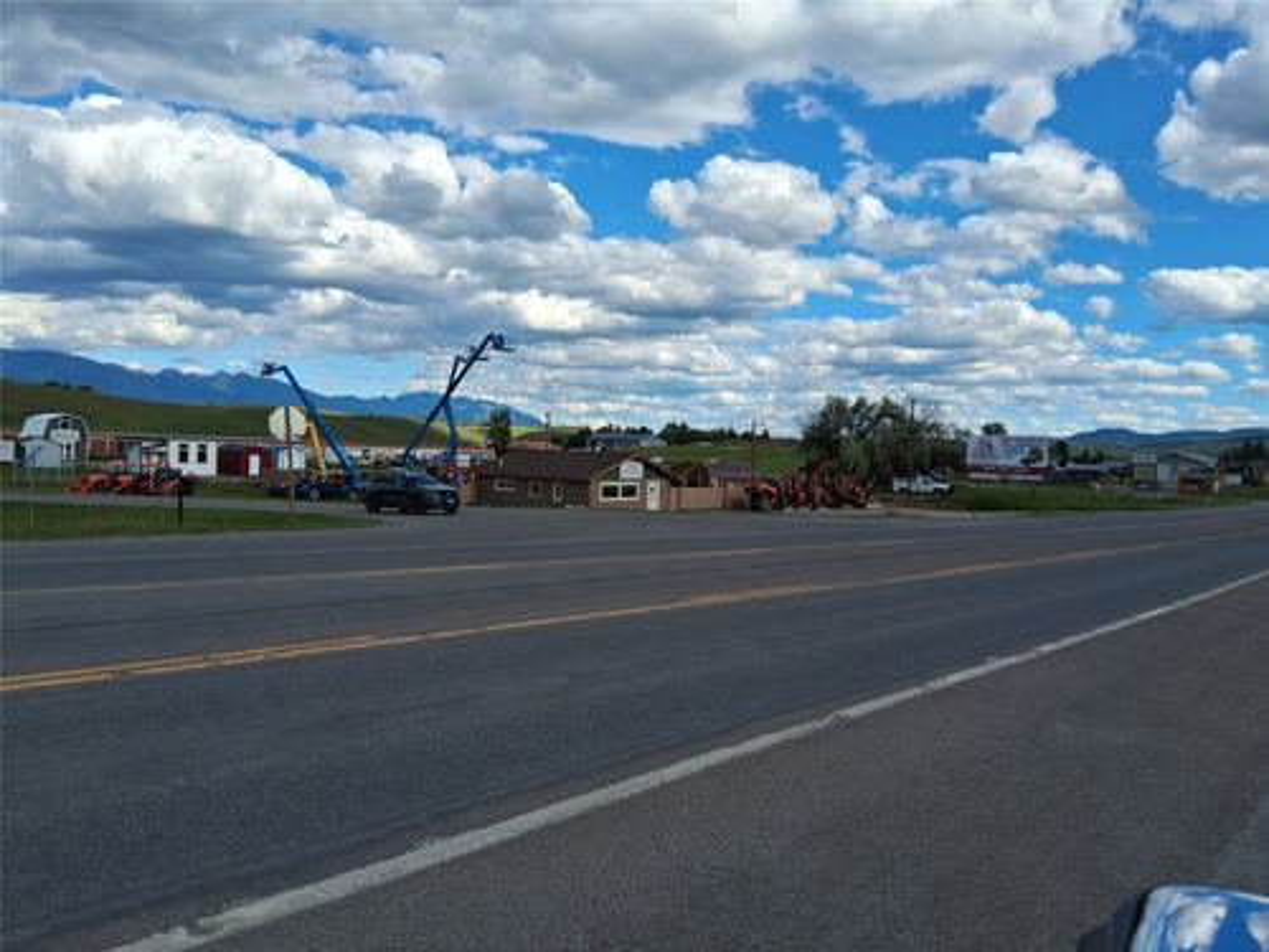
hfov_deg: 67.3
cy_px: 476
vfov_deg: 53.1
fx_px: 953
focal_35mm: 26
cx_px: 634
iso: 25
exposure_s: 1/660
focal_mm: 3.98
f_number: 1.8
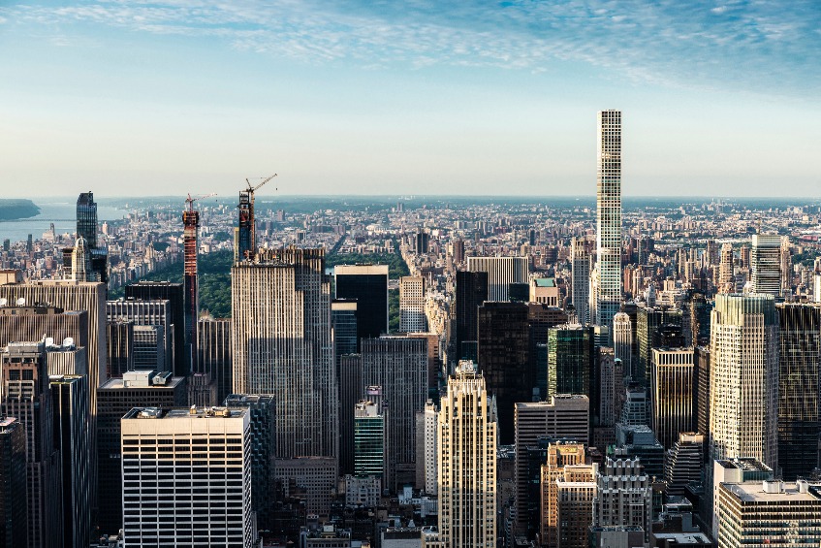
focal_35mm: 56
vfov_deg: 24.2
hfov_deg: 35.6
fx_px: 1277
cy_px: 274
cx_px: 410
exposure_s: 1/100
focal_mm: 56
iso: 100
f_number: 8
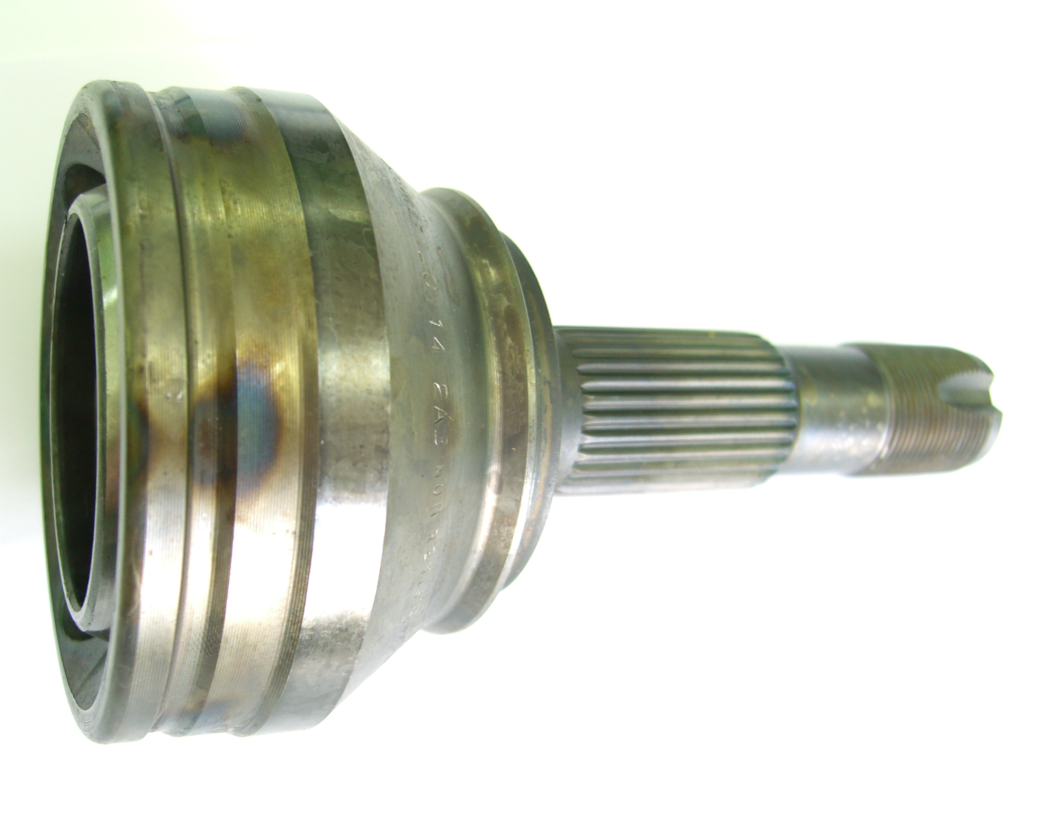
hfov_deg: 45.8
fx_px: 1242
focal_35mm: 40
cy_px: 423
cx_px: 490
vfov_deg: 37.3
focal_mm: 7.9
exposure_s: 1/25
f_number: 2.8
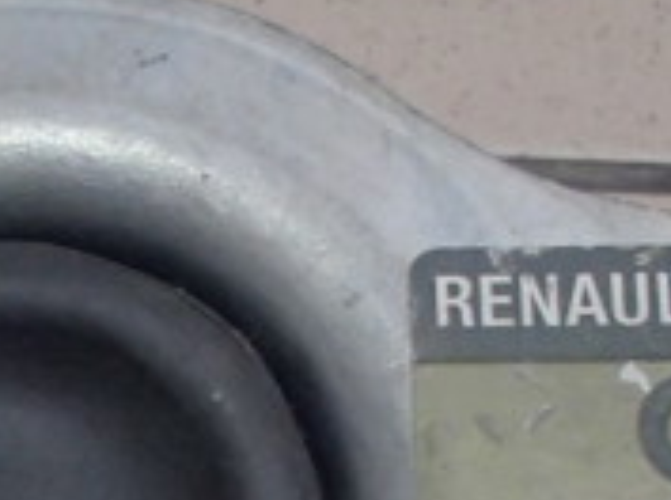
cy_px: 650
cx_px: 23
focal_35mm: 134
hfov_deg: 14.5
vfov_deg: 10.8
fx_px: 2592
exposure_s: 1/40
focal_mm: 6.64
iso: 800
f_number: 4.7
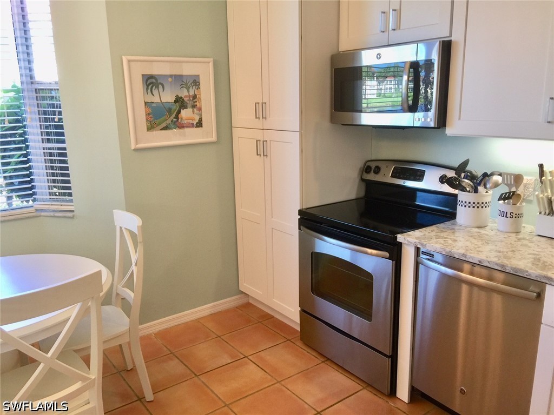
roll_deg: -0.1
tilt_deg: -12.5
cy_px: 208
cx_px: 277
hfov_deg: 61.7
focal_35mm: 29
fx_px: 464
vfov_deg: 48.2
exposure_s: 1/30
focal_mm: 4.15
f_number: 2.2
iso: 40
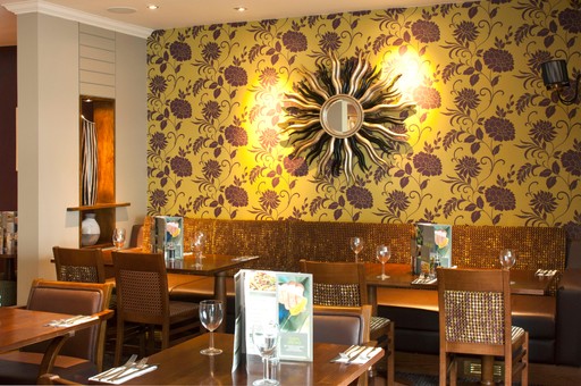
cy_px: 193
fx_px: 677
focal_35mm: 42
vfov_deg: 31.8
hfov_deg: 46.5
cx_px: 290
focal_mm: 28
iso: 200
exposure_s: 1.3
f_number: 8
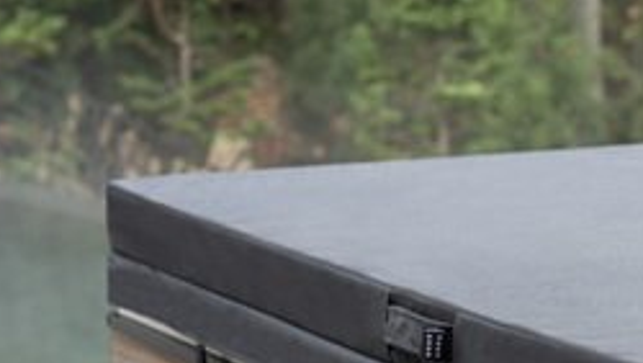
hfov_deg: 12.1
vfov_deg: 6.8
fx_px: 3003
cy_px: 512
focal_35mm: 176
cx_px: 648
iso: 100
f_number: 6.3
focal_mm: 70
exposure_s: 1/6
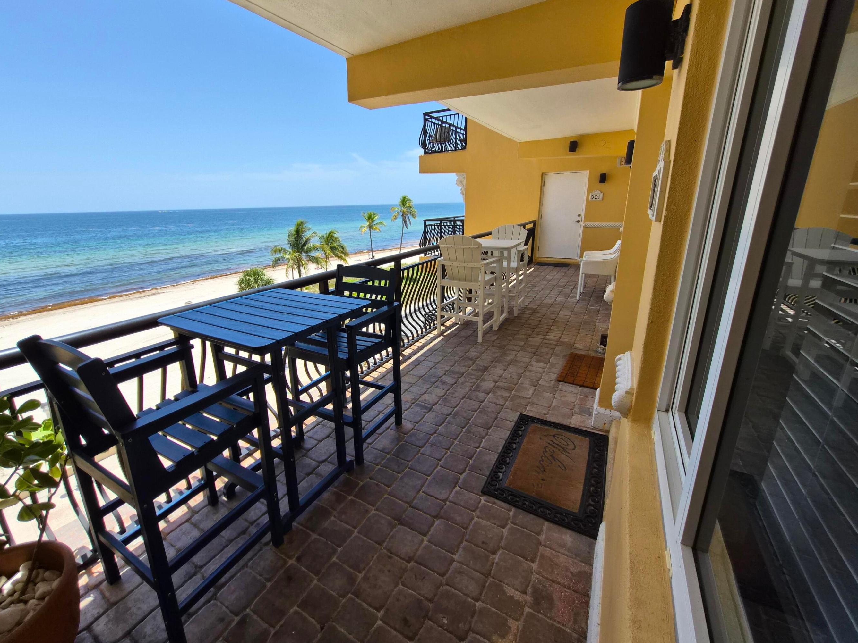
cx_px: 396
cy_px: 305
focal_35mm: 14
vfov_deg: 85.6
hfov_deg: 101.9
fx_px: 347
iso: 25
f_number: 2.2
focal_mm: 1.7
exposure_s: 1/796
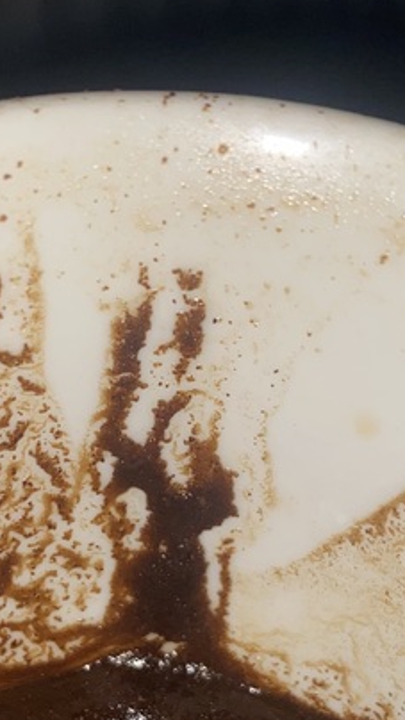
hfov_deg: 19.3
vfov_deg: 33.2
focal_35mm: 62
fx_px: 1185
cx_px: 98
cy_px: 540
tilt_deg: -47.0
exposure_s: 1/1976
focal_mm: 4.25
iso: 32
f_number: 1.8
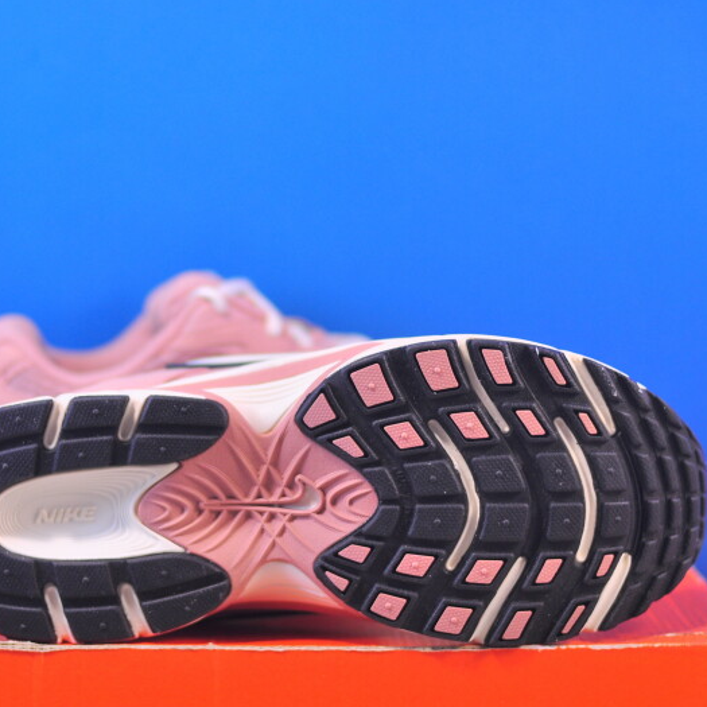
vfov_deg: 17.9
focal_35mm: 97
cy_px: 354
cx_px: 292
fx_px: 2241
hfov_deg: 17.9
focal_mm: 50
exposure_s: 1/320
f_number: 2.2
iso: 250
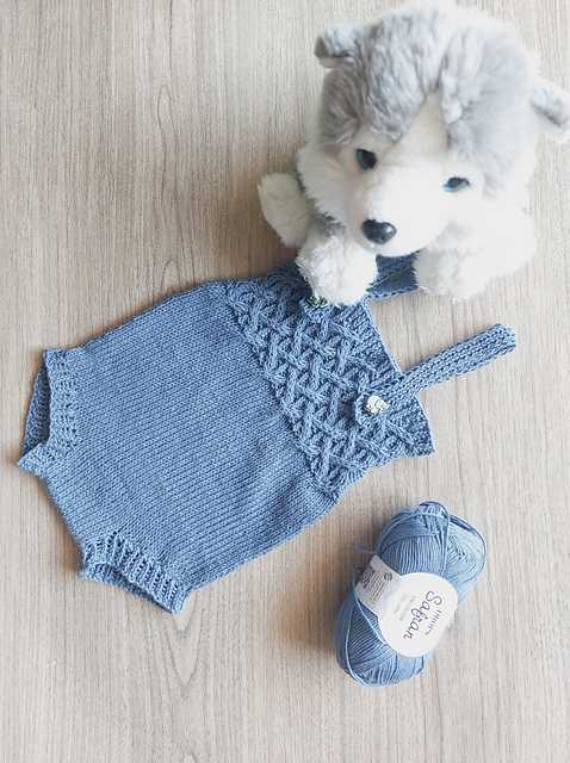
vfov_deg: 71.7
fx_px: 528
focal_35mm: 24
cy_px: 382
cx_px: 285
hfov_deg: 56.7
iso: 125
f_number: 1.8
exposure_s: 1/100
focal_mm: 5.23
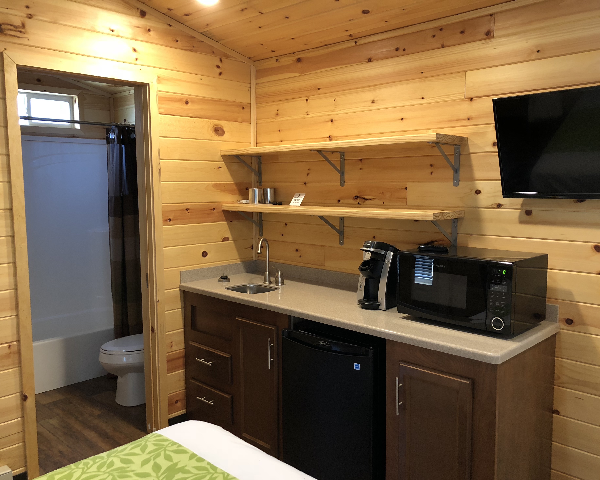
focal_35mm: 30
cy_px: 246
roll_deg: +0.9
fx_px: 533
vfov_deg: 48.5
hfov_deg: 58.8
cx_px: 306
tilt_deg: -7.8
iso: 50
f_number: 1.8
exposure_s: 1/15
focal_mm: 3.99
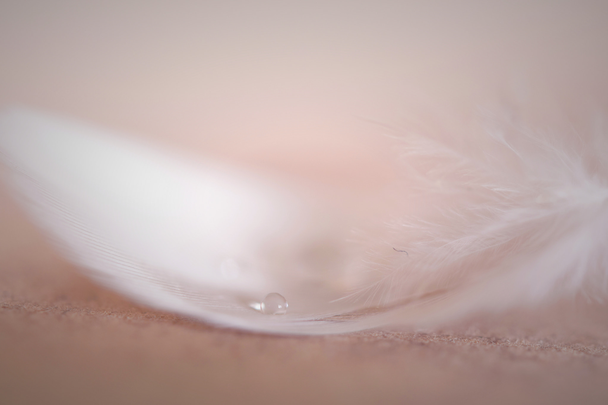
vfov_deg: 15.2
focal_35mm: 90
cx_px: 304
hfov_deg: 22.6
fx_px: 1520
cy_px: 202
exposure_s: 1/60
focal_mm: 60
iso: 100
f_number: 4.8
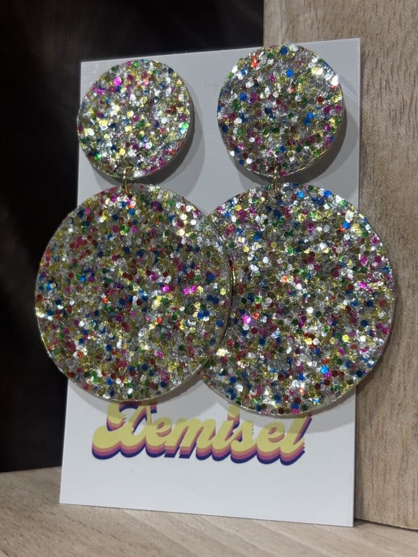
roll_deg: +0.1
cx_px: 208
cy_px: 280
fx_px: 869
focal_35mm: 54
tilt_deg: -1.3
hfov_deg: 27.0
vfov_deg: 35.5
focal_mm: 5.96
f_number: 1.6
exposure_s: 1/166
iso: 32
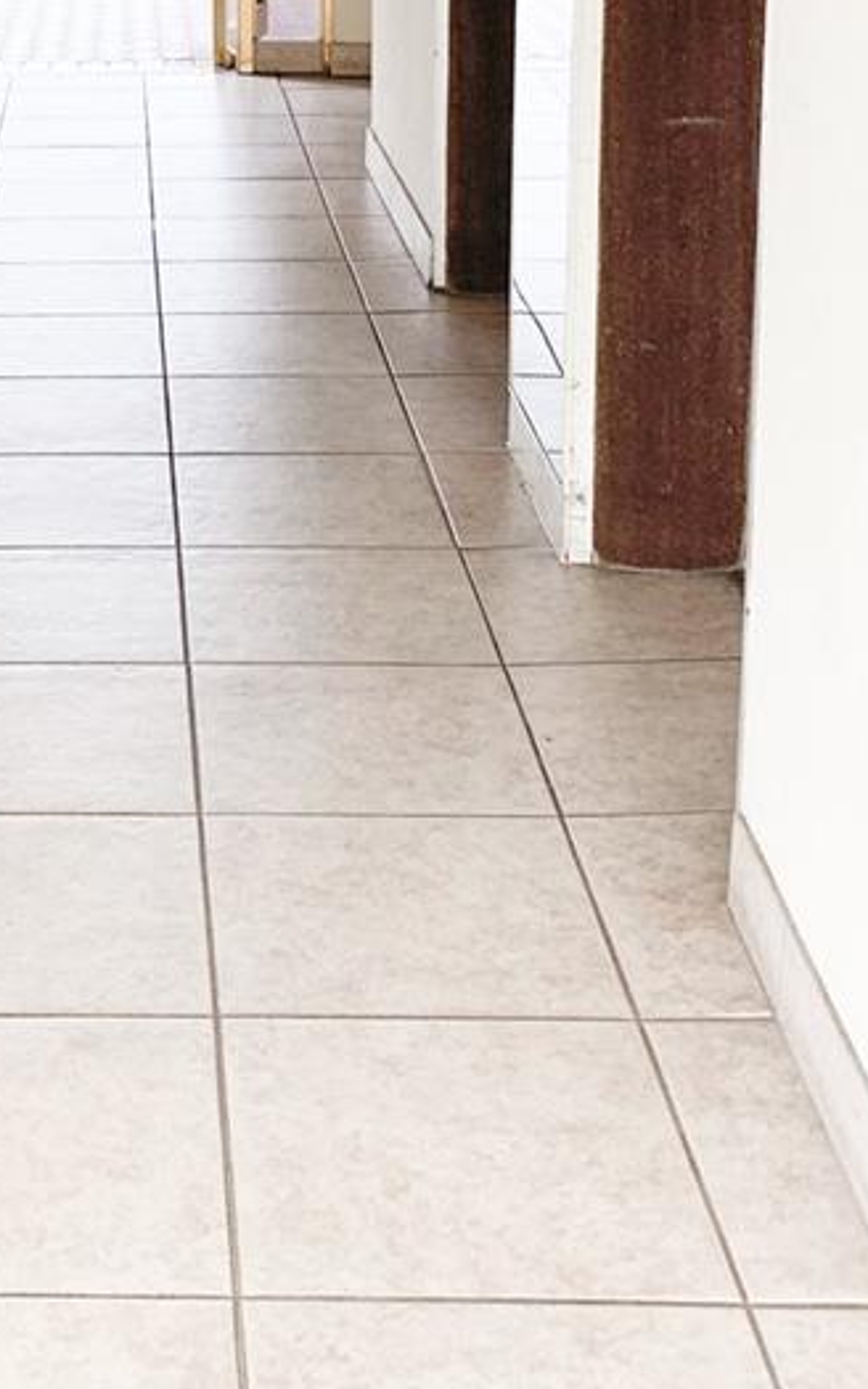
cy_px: 124
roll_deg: +2.5
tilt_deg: -8.8
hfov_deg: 20.0
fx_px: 2385
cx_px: 11
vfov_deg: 30.9
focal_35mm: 63
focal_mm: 4.25
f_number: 1.8
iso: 64
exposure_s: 1/121
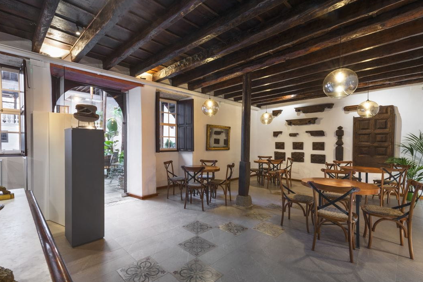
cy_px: 158
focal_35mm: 16
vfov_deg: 73.4
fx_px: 188
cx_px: 186
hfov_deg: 96.3
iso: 100
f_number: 10
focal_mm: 14
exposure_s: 1.6
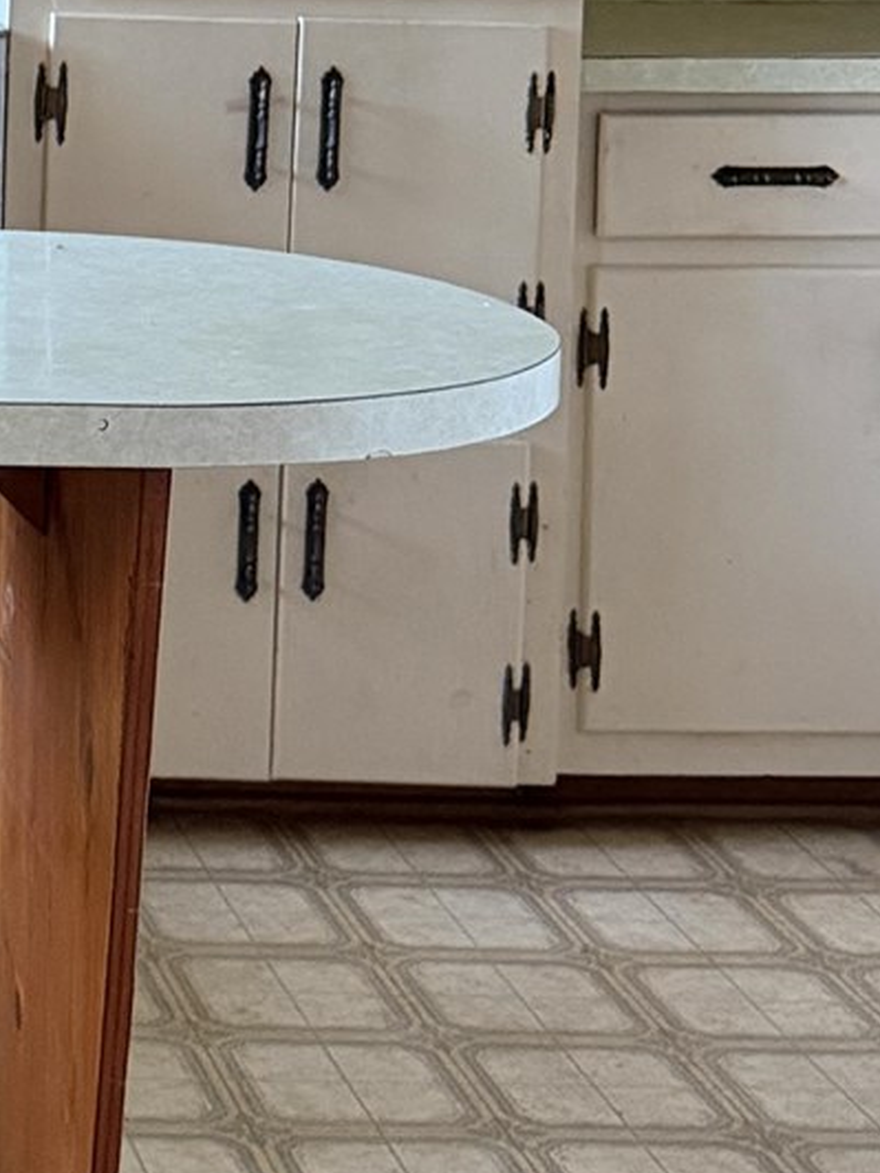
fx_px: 3525
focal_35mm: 104
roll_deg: -0.6
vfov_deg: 18.4
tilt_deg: -3.8
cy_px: 7
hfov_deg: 13.1
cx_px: -602
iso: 640
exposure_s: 1/60
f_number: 1.78
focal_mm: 6.76
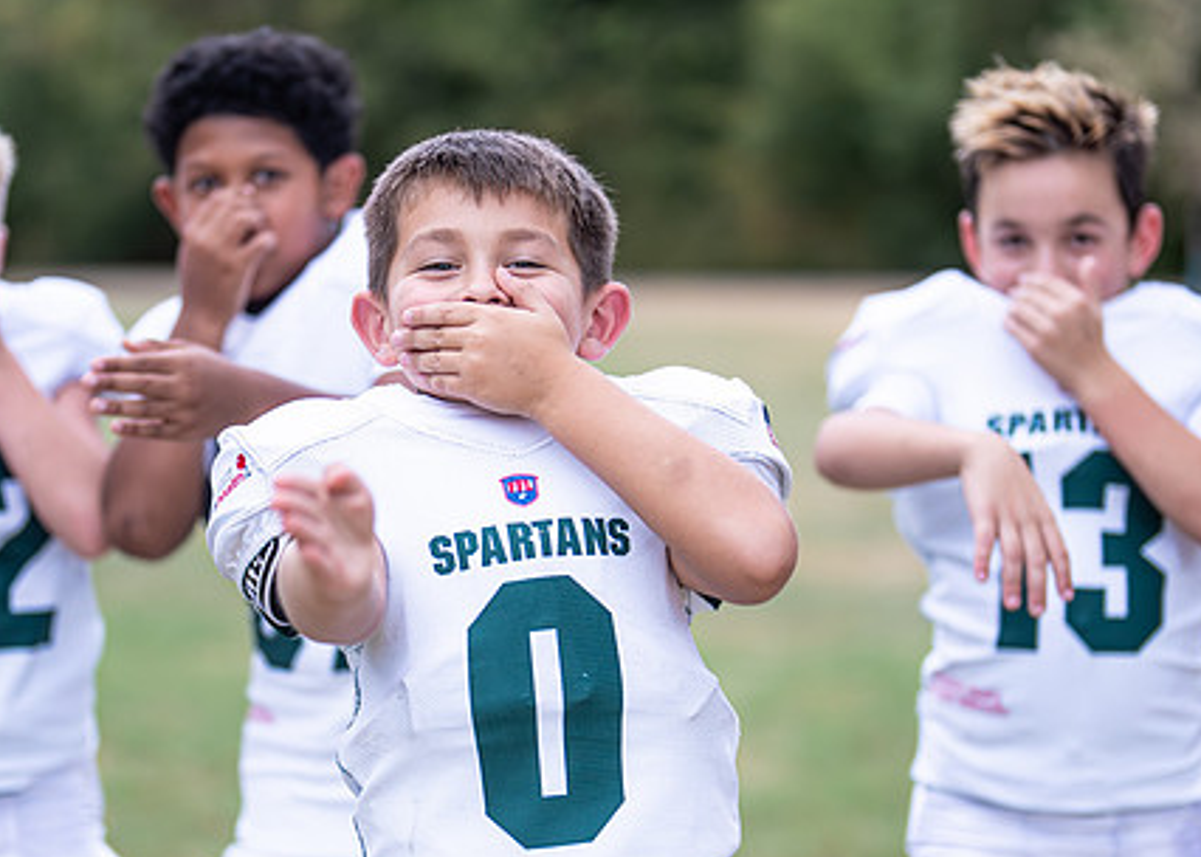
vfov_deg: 14.3
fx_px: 3410
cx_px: 512
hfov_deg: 20.0
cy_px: 543
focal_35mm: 100
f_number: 1.2
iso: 200
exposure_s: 1/320
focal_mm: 50
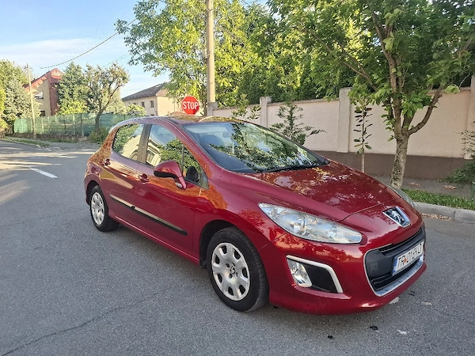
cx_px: 238
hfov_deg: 73.9
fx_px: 316
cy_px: 178
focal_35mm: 23
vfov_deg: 58.9
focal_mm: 5.54
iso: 50
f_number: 1.8
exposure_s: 1/303
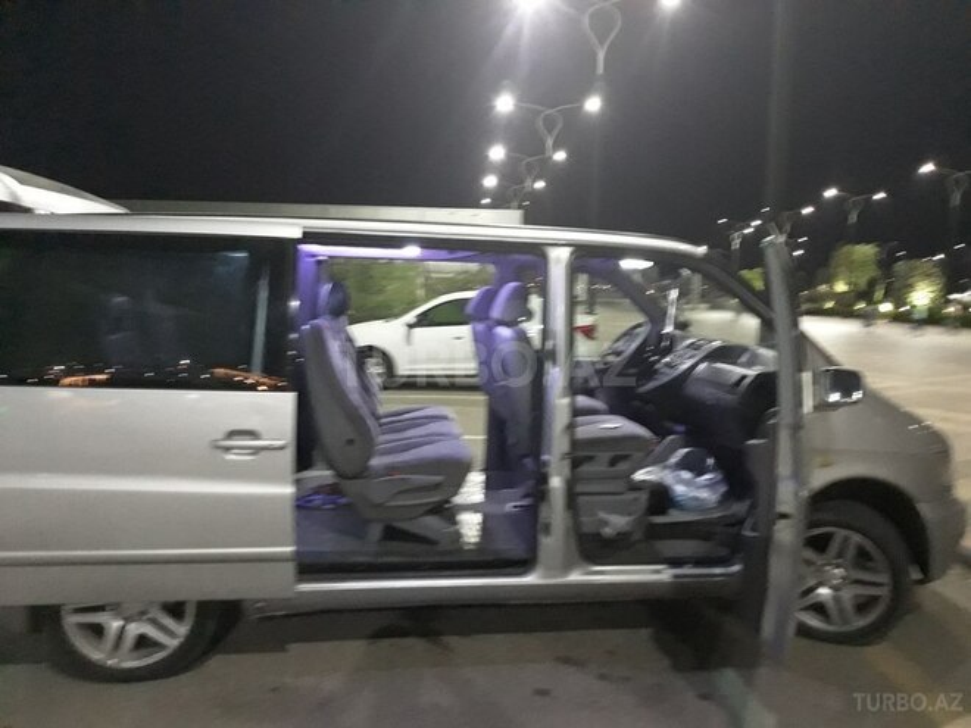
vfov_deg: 51.4
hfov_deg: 65.3
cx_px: 486
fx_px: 757
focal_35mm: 27
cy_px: 364
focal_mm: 3.71
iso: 800
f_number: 1.7
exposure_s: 1/17
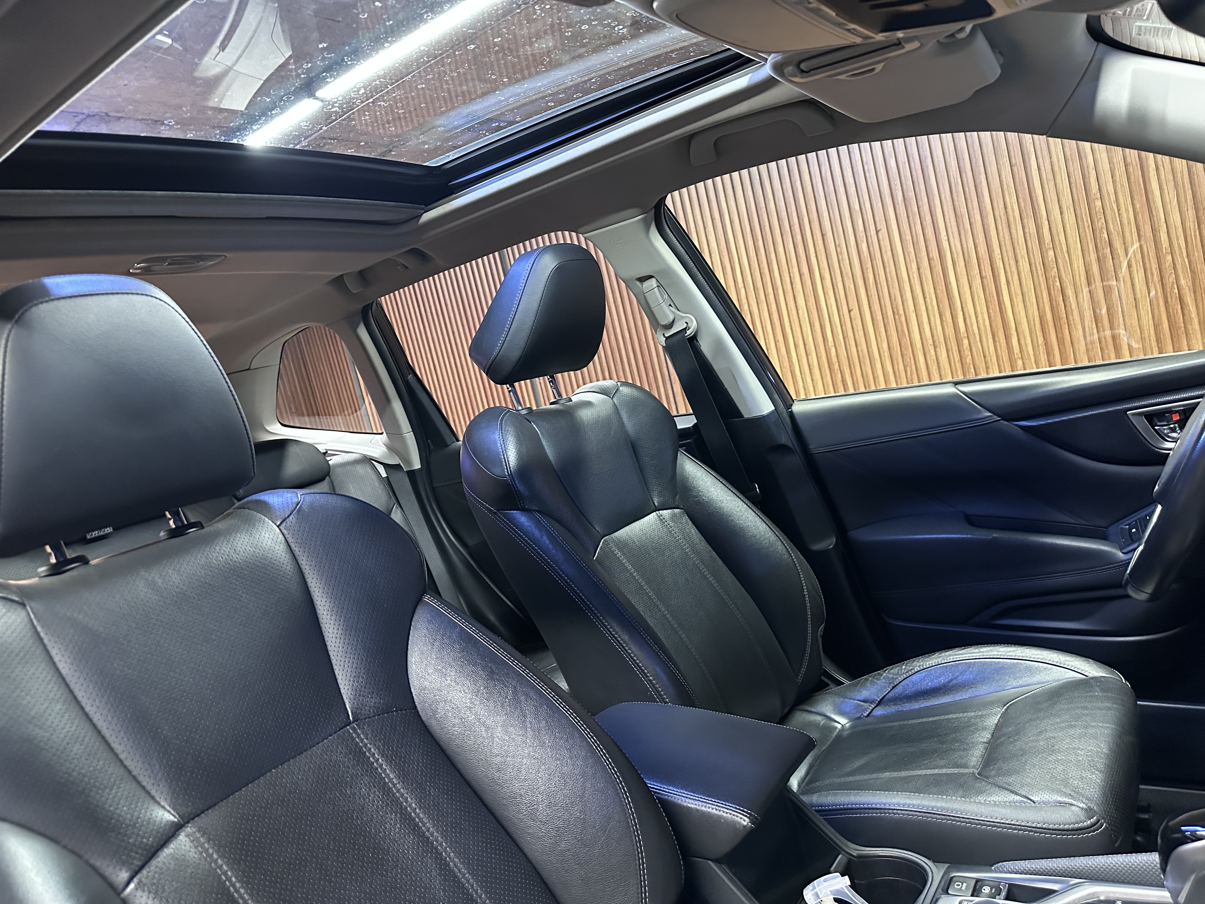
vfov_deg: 56.8
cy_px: 452
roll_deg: +13.4
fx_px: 835
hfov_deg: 71.6
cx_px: 602
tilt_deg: -4.7
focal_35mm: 24
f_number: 1.78
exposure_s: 1/33
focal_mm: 6.86
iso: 640
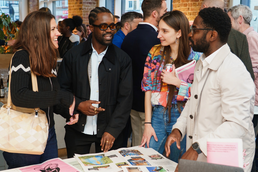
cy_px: 84
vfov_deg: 26.5
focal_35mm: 51
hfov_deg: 38.9
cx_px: 125
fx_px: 365
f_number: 4
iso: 1000
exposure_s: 1/100
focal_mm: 37
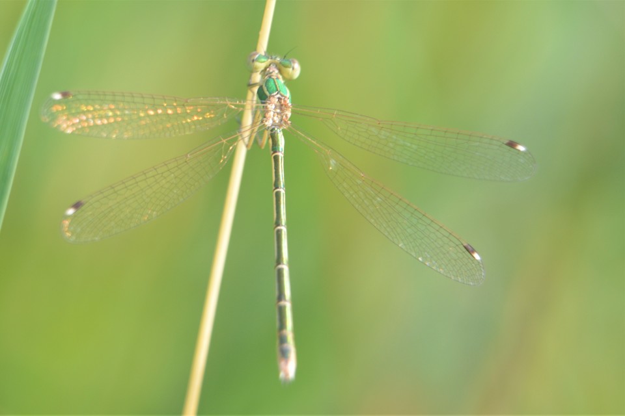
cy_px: 208
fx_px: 5729
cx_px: 312
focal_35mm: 330
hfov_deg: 6.2
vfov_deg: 4.2
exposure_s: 1/125
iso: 400
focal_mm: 220
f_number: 8
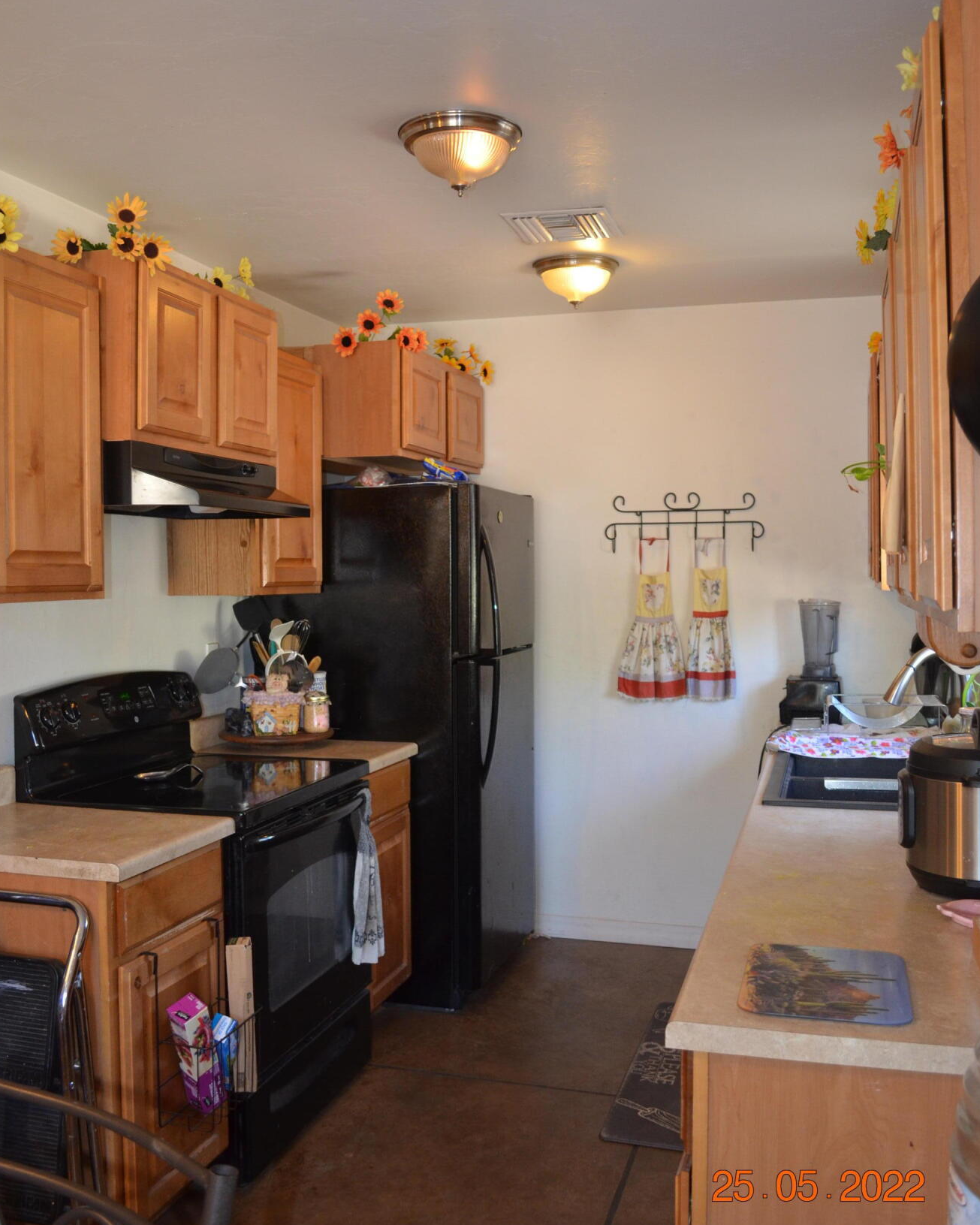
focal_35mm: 31
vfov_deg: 57.2
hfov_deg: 47.1
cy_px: 593
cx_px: 488
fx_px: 1124
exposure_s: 1/60
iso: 800
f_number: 3.5
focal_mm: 18
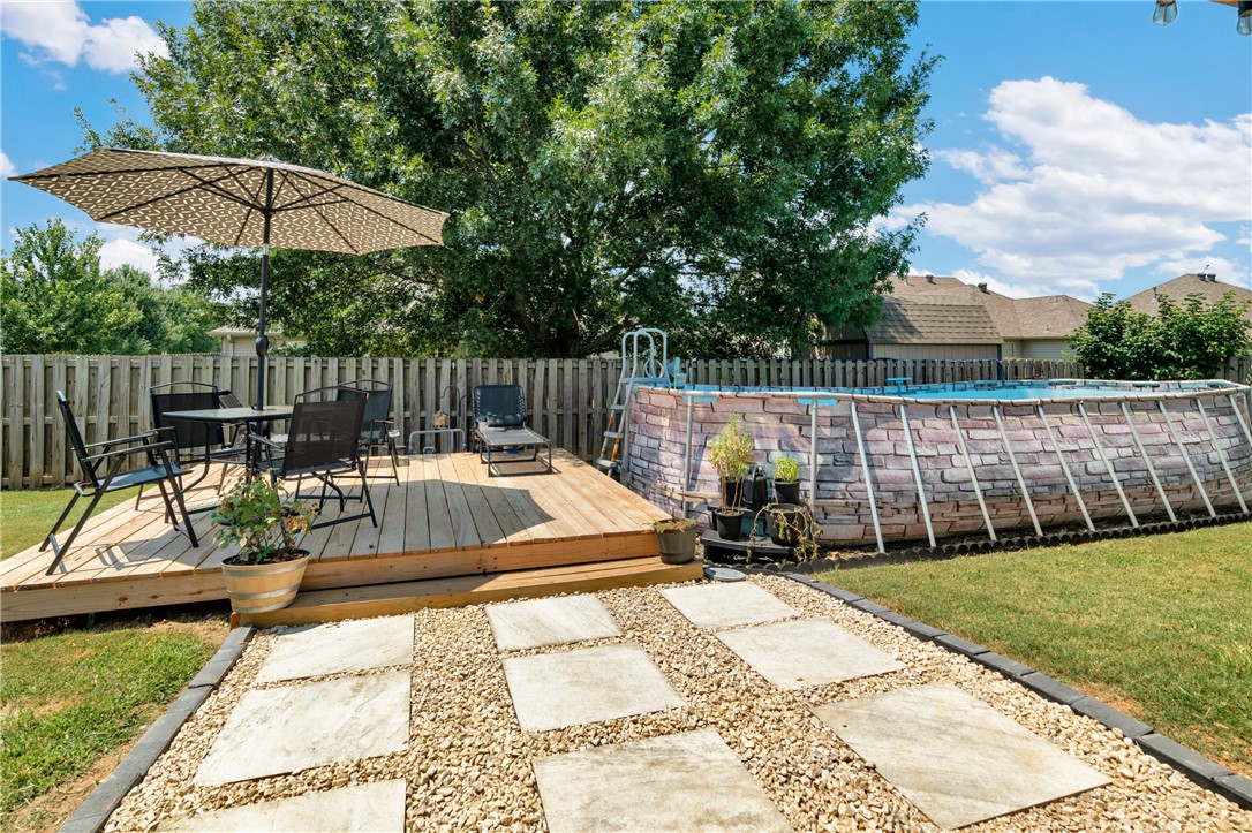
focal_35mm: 17
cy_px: 416
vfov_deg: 70.4
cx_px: 626
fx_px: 591
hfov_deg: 93.3
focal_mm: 17
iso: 100
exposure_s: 1/100
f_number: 6.3
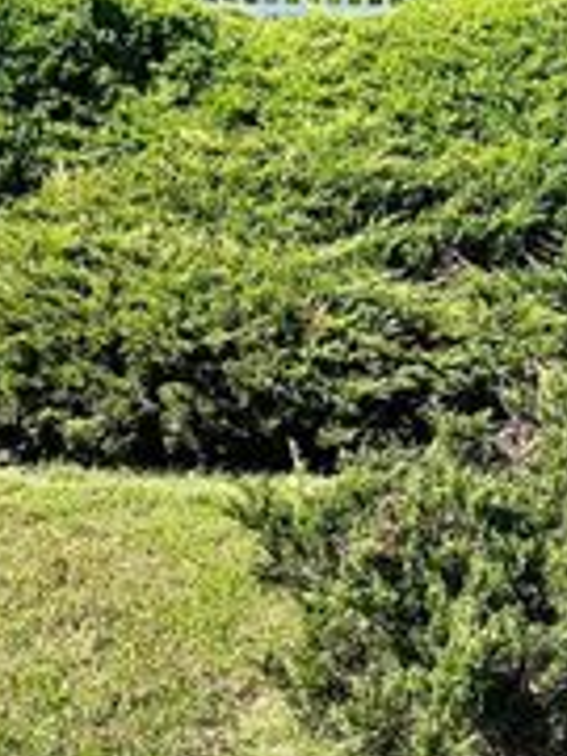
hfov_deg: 16.4
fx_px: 1944
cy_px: 208
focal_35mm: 89
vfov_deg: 21.9
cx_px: 55
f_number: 1.78
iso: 80
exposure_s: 1/2155
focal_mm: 6.86
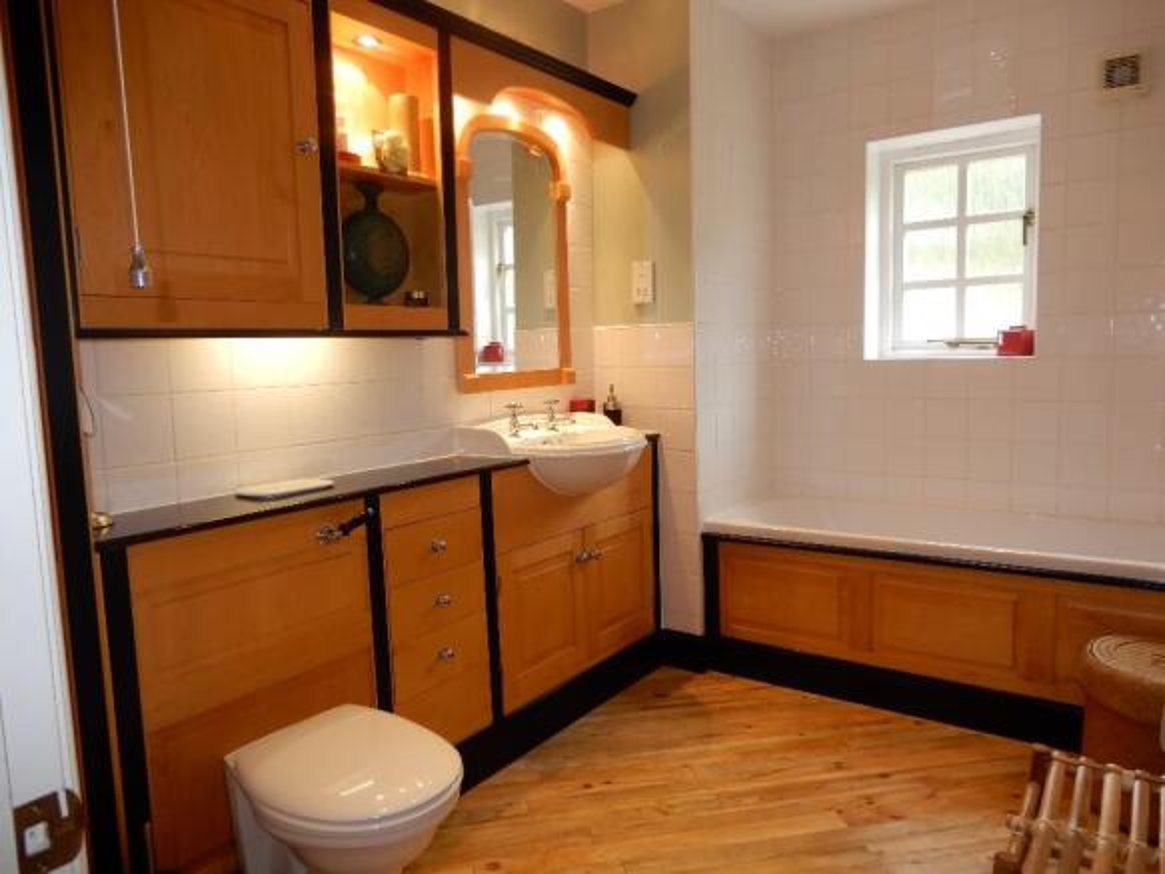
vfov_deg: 56.8
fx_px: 808
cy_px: 437
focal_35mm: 24
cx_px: 582
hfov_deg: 71.6
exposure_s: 1/30
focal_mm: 4.3
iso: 180
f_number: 3.4
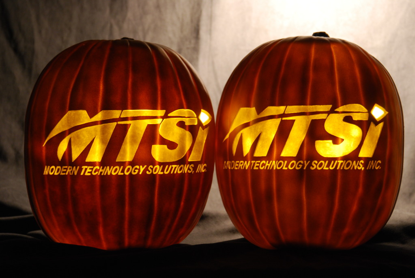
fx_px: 900
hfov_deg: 26.0
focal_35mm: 78
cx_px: 208
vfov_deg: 17.5
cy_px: 139
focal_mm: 52
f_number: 4.5
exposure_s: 1/3.33
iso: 400
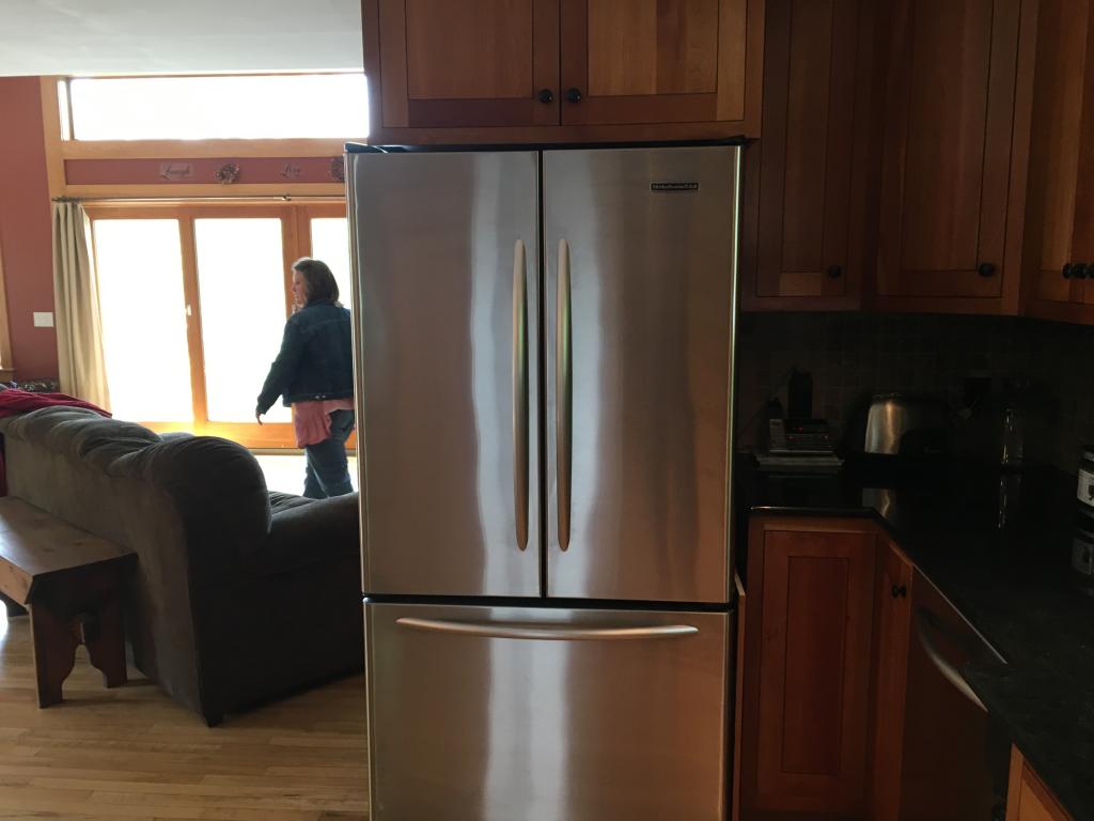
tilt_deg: -9.9
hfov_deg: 61.7
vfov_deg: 48.2
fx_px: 917
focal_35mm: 29
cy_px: 410
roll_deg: -0.2
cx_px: 547
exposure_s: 1/30
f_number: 2.2
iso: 80
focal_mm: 4.15
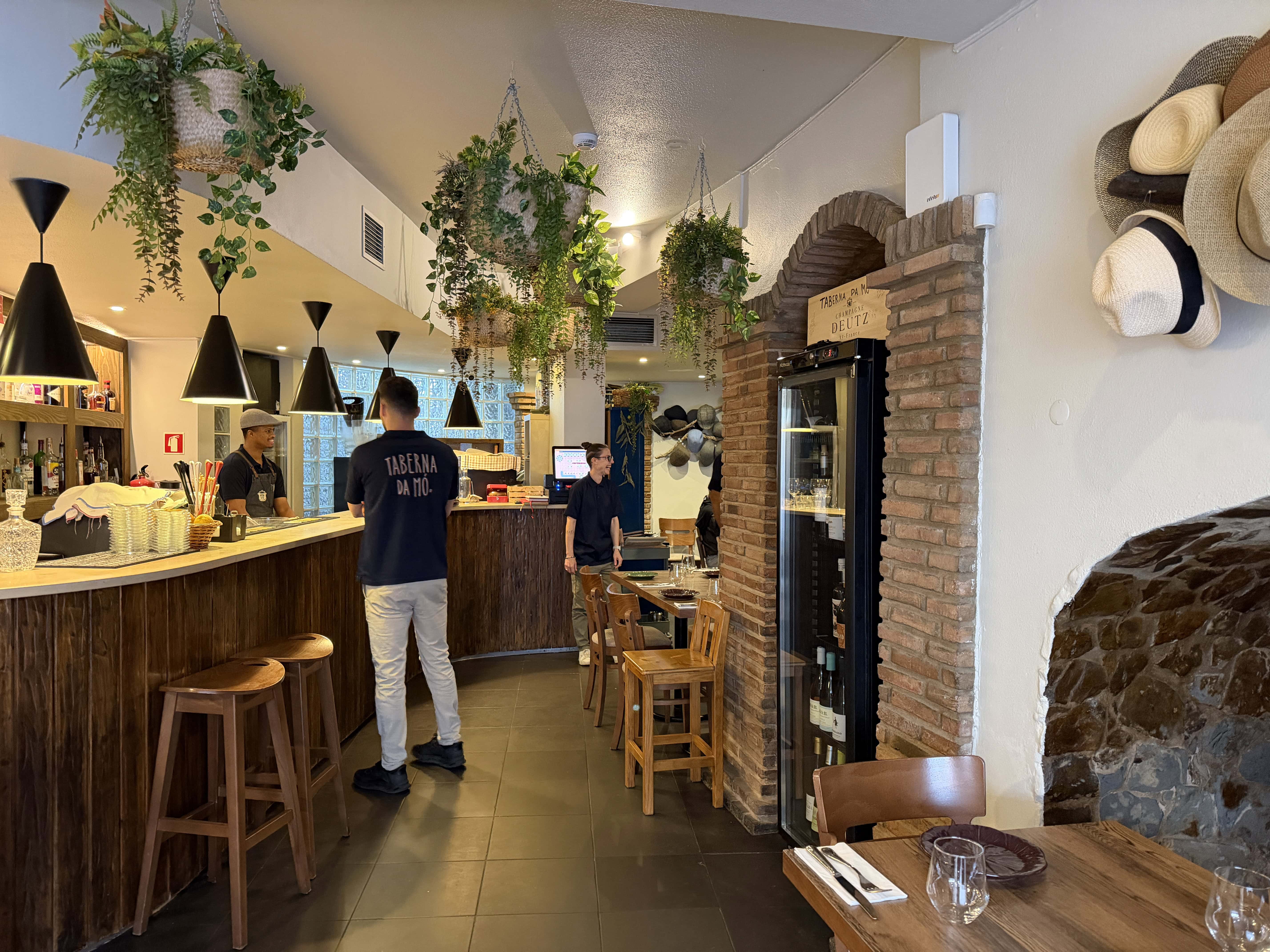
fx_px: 881
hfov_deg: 71.6
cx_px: 635
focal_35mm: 24
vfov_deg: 56.8
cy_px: 476
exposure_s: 1/50
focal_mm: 6.8
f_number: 1.8
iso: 800
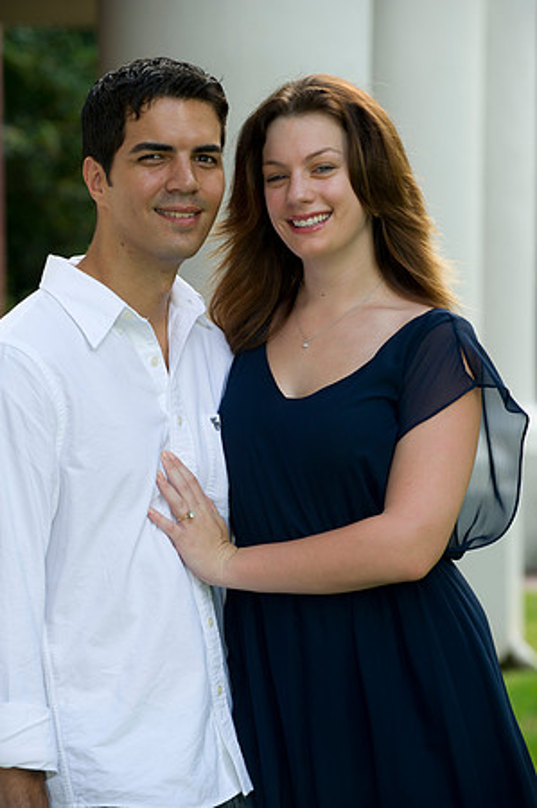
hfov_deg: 8.8
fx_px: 3476
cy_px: 404
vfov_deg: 13.3
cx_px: 268
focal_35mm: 155
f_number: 5
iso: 250
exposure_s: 1/160
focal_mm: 155
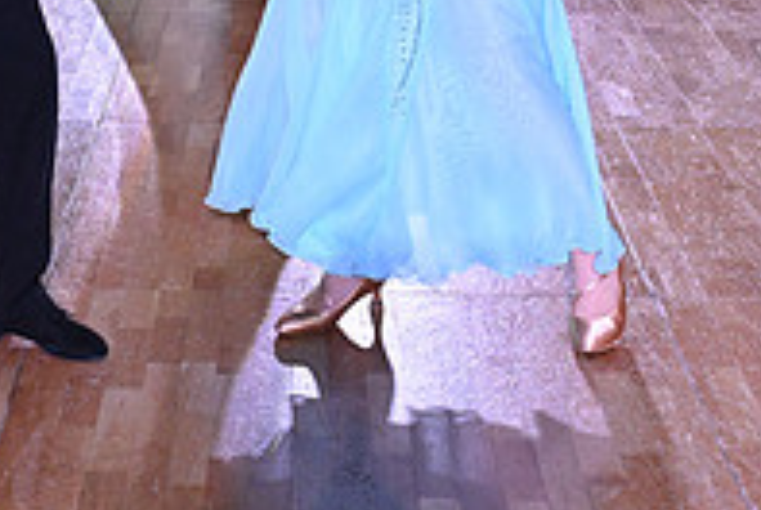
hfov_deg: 19.9
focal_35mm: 100
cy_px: -211
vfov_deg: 13.1
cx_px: 42
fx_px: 2117
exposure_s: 1/320
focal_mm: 34
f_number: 6.3
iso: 5000
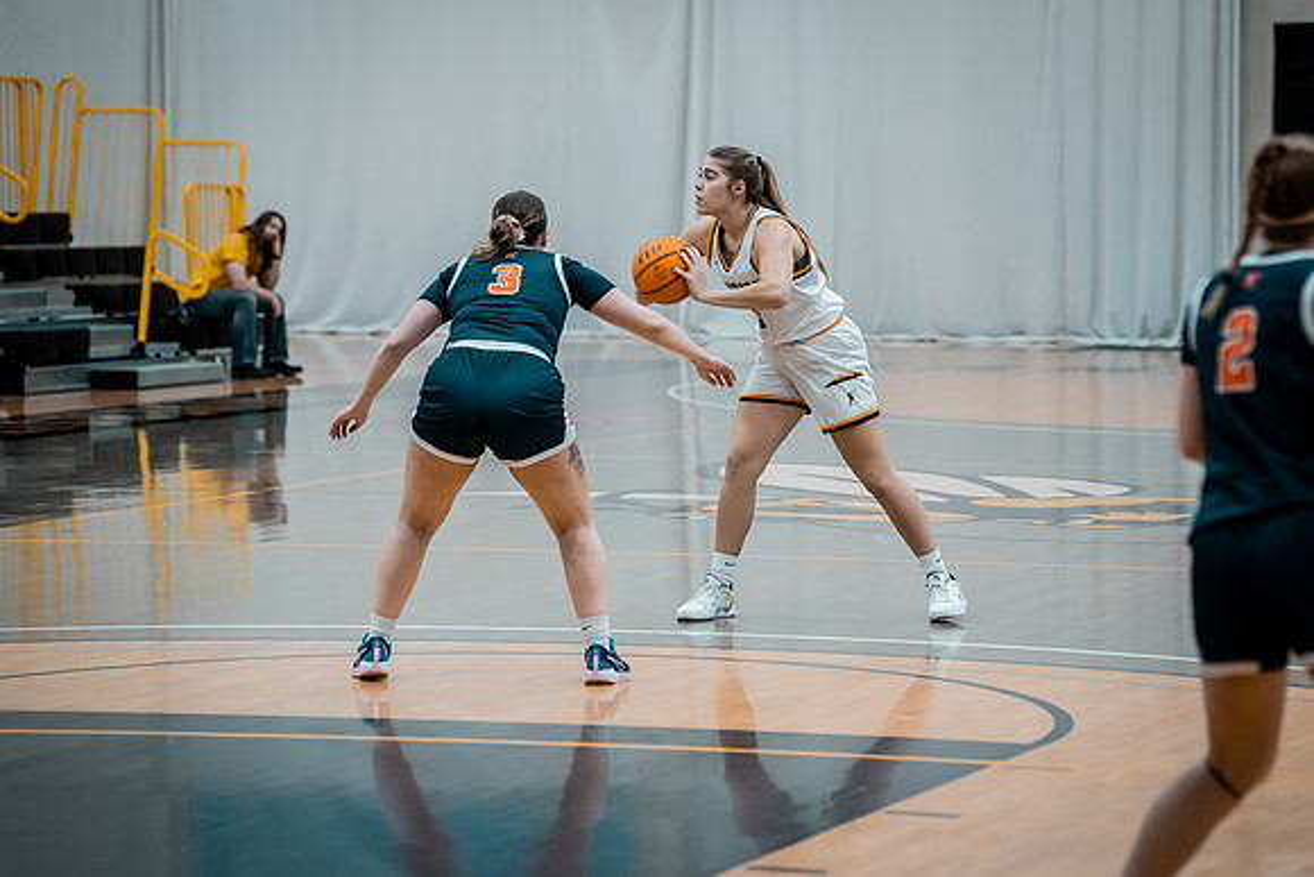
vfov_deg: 10.6
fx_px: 4734
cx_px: 727
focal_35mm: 130
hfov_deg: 15.8
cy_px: 372
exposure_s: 1/640
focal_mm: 110
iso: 1600
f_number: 3.2
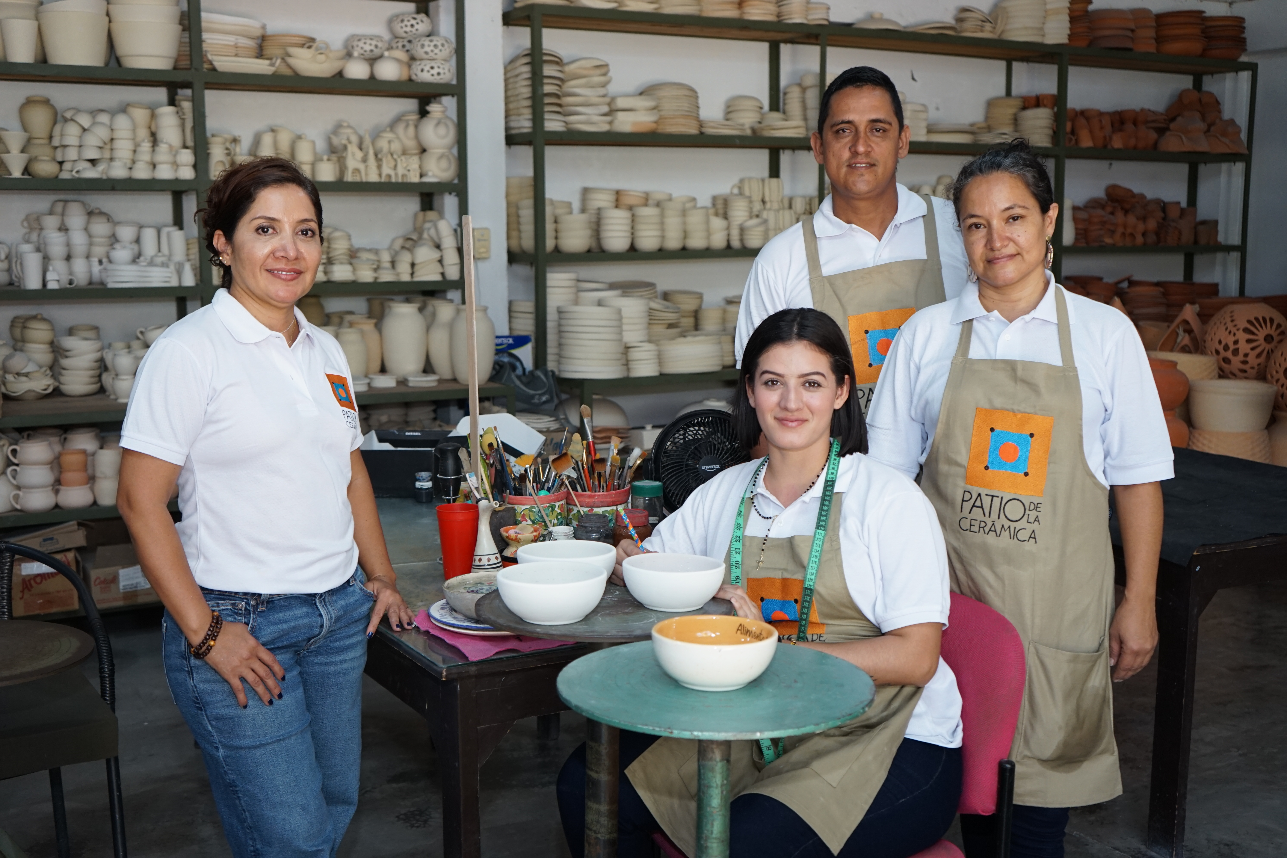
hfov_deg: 48.5
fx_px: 1430
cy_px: 429
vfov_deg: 33.4
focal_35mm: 40
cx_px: 644
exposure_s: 1/125
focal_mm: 40
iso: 800
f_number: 4
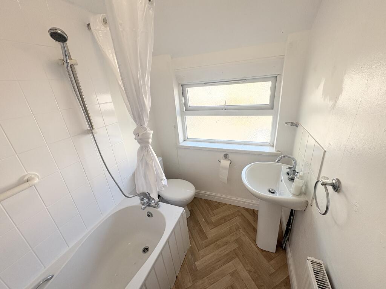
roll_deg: +6.1
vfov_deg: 85.7
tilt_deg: -21.5
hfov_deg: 102.1
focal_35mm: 14
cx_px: 193
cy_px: 144
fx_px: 156
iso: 80
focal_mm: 2.22
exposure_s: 1/135
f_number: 2.2
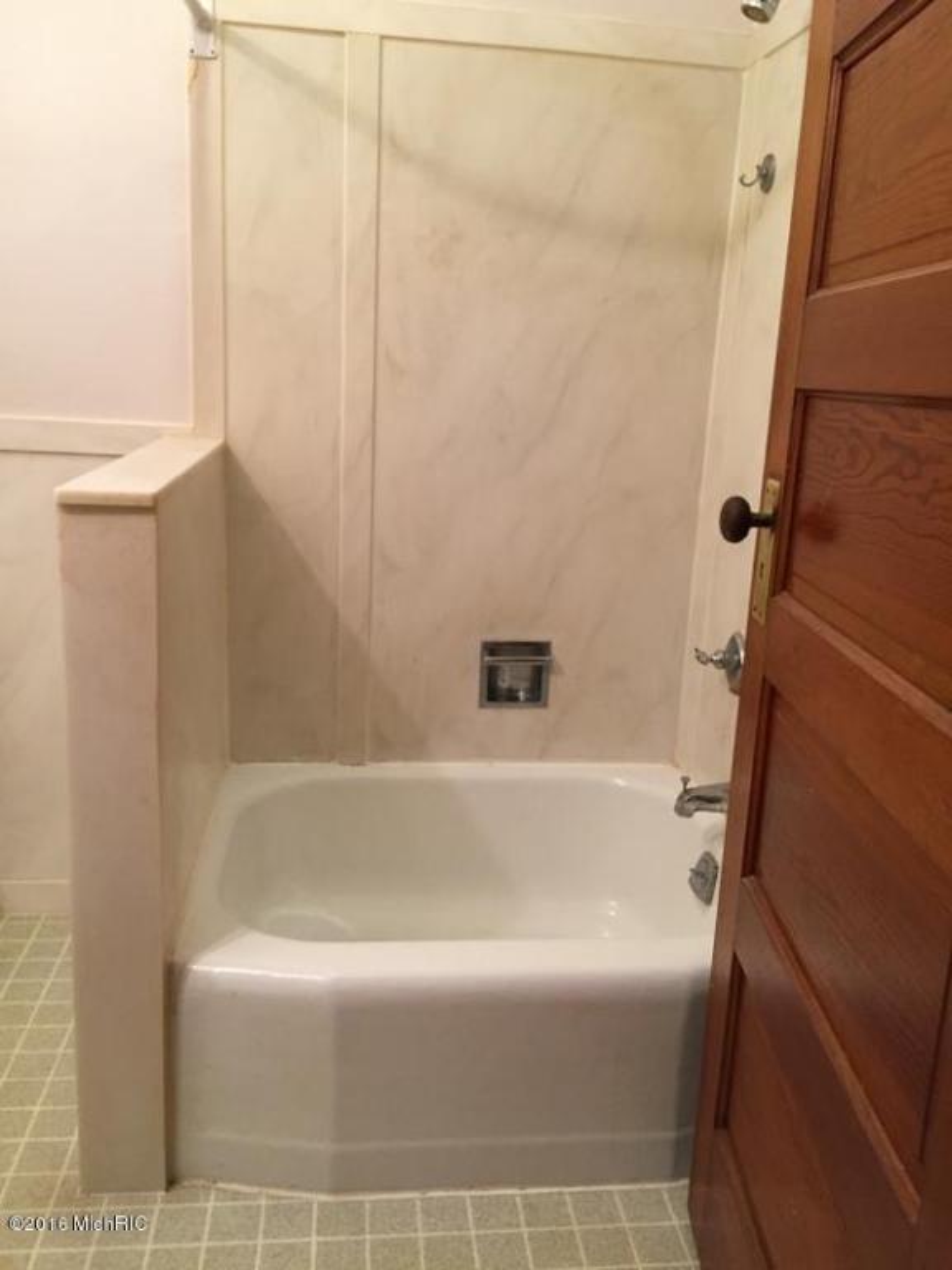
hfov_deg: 48.2
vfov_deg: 61.7
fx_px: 1063
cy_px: 635
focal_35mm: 29
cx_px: 476
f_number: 2.2
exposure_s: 1/30
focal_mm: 4.15
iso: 125
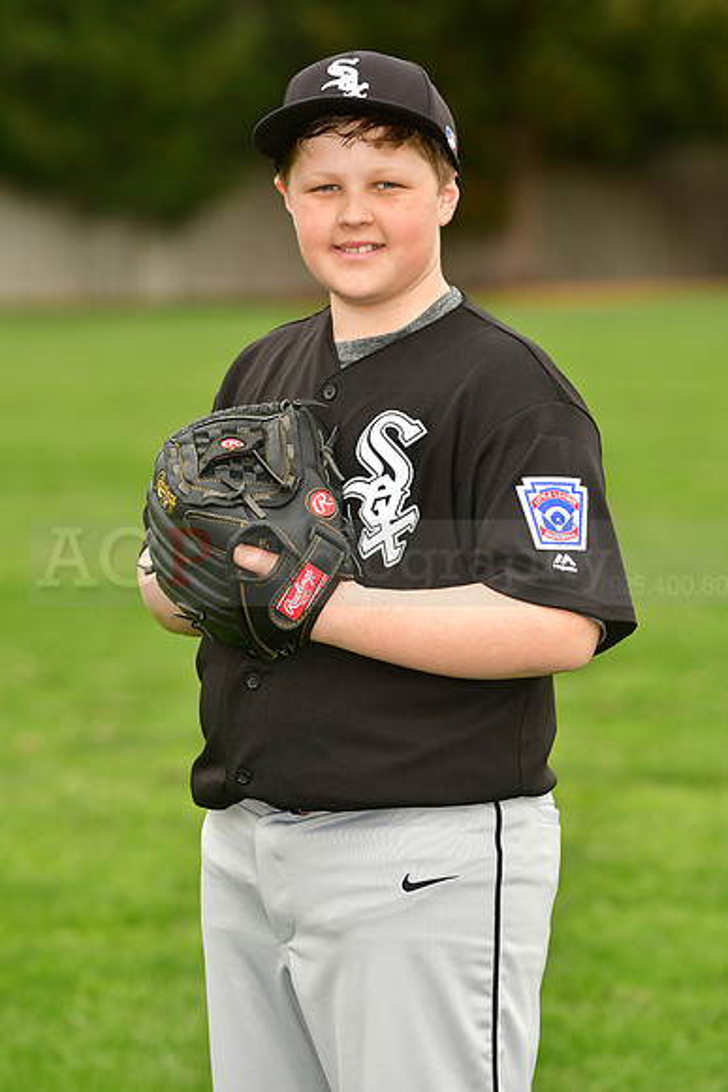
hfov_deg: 6.5
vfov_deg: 9.8
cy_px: 546
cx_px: 364
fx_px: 6366
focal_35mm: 210
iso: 320
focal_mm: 140
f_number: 4
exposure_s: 1/1000
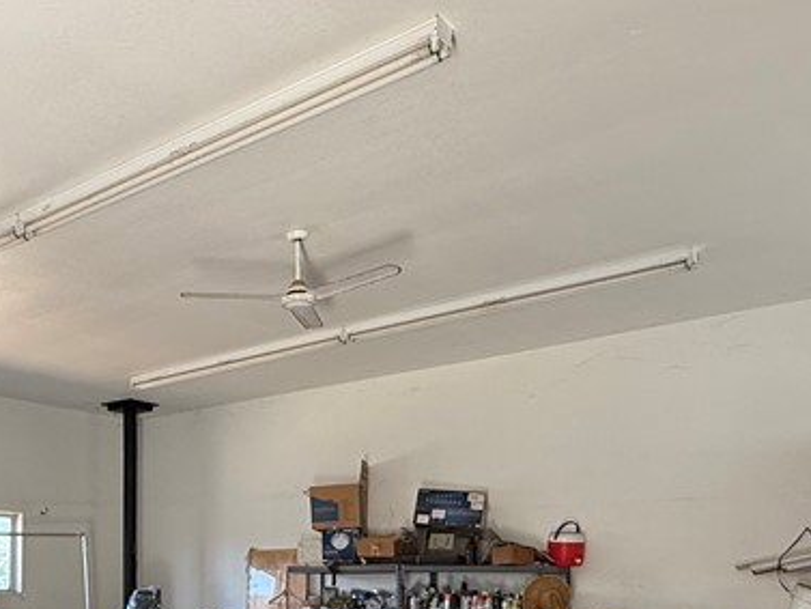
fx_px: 891
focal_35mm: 38
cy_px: 534
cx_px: 194
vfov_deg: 35.8
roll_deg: -0.7
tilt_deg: +3.6
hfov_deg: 47.0
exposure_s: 1/99
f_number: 2.2
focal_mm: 2.22
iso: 160
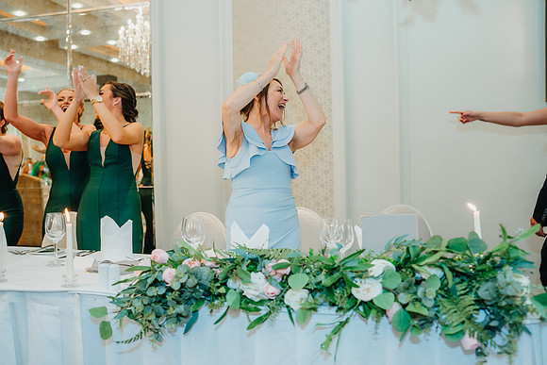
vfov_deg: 37.9
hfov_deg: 54.4
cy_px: 182
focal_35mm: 35
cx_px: 274
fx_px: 532
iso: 1600
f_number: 2.8
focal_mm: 35
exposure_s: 1/125
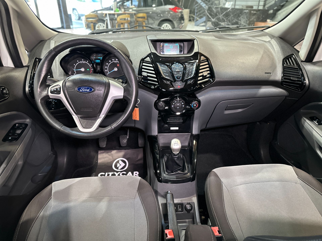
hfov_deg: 71.6
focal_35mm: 24
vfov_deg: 56.8
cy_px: 120
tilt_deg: -28.0
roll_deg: -0.3
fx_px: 223
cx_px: 161
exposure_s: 1/60
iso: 800
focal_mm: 6.86
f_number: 1.78
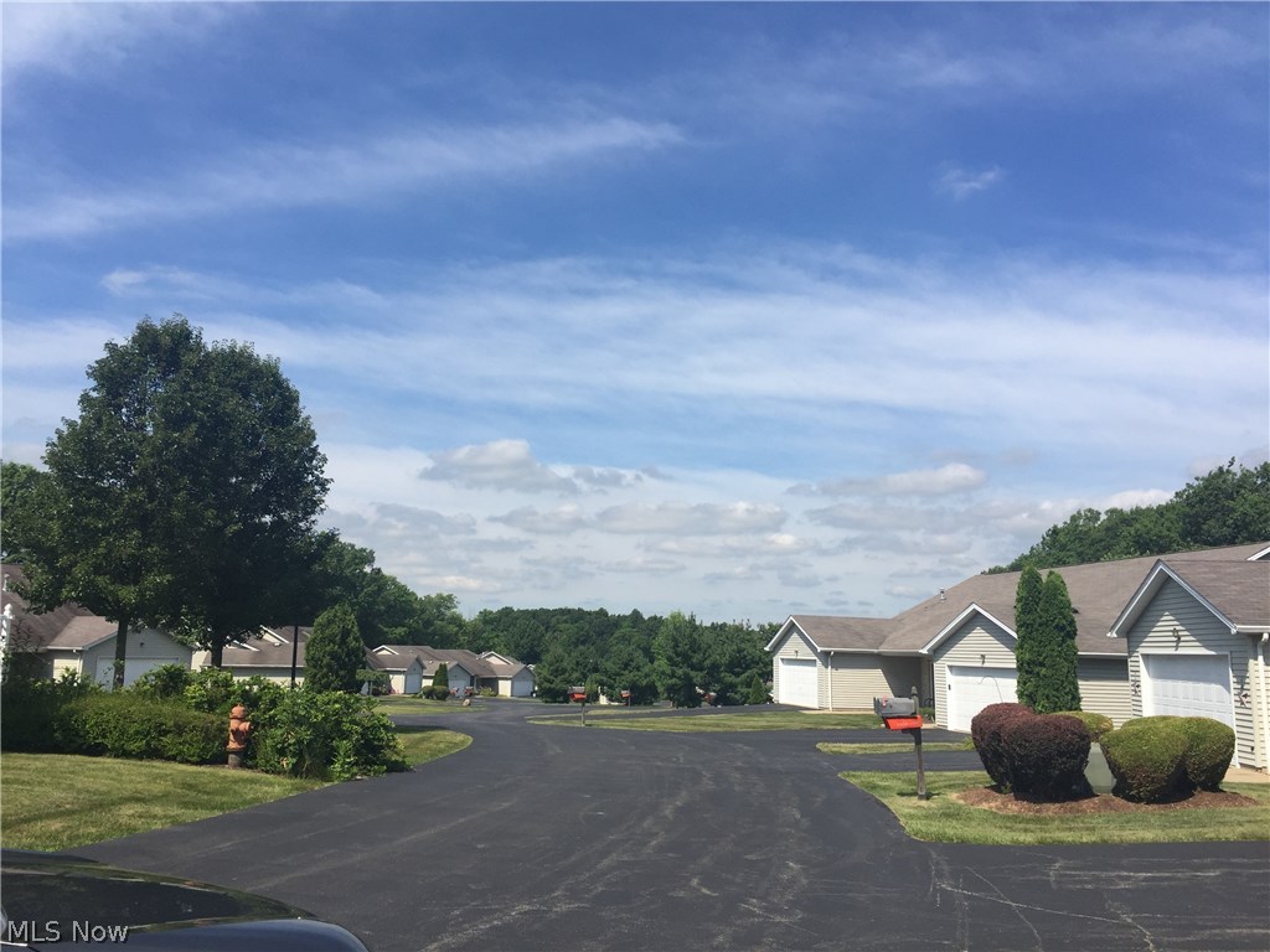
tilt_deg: +10.8
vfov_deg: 48.2
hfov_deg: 61.7
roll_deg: -1.3
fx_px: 1064
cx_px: 635
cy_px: 476
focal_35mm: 29
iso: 32
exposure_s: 1/2198
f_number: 2.2
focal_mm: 4.15
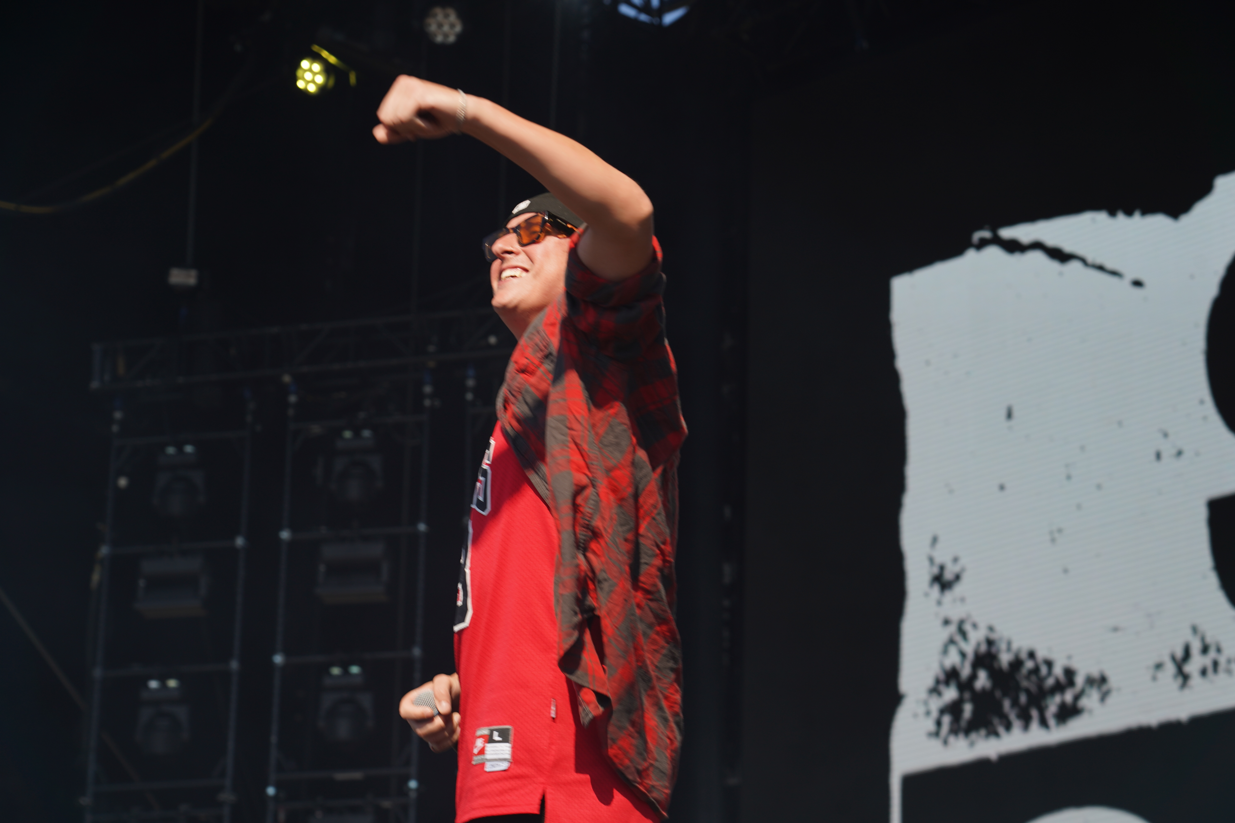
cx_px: 618
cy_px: 412
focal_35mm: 105
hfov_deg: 19.5
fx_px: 3602
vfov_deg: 13.0
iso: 100
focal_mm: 105
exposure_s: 1/320
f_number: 6.3
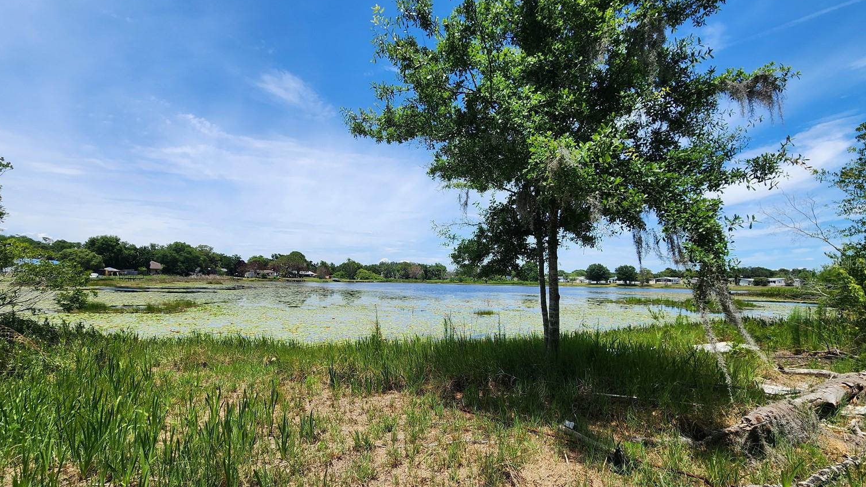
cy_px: 262
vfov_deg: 70.4
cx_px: 427
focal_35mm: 15
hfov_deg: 103.0
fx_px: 344
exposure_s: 1/1894
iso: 50
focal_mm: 2.2
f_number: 2.2
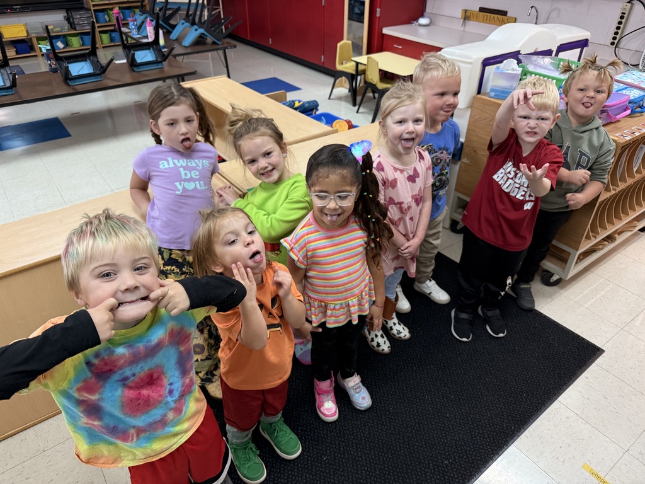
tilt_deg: -34.0
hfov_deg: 71.6
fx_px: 447
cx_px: 322
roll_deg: -0.5
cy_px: 242
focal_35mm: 24
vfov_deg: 56.8
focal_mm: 6.76
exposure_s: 1/60
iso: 250
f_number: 1.78
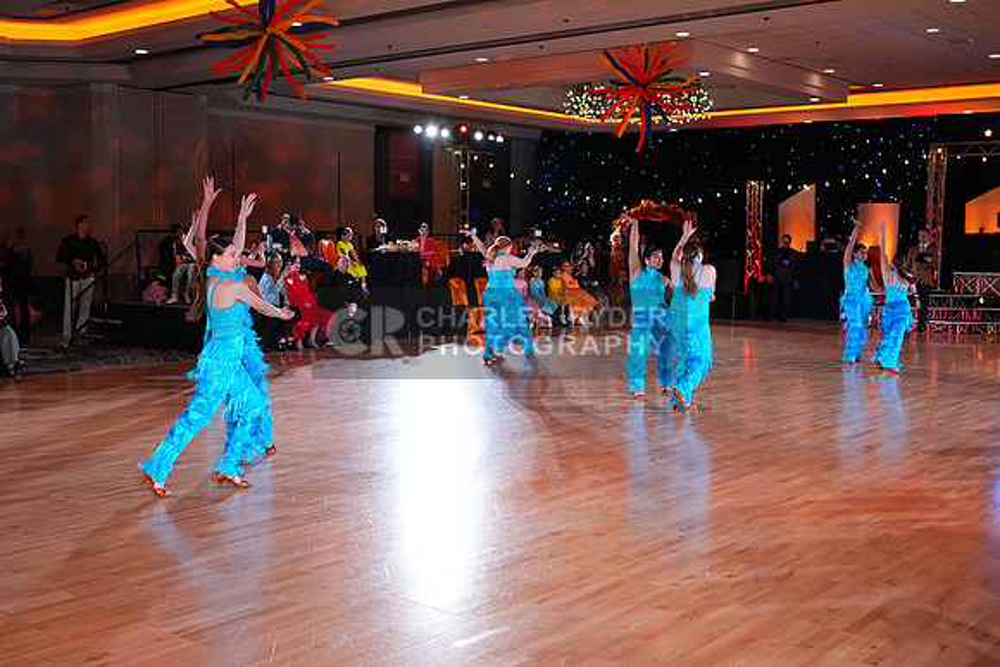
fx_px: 1056
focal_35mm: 38
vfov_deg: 35.1
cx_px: 500
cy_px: 334
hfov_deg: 50.7
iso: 5000
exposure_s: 1/400
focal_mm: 38
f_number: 6.3
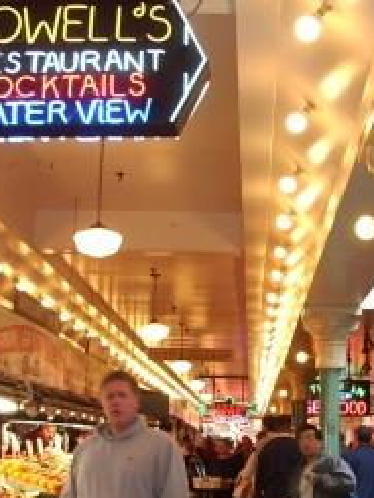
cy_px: 325
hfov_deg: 22.9
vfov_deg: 30.1
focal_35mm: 64
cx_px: 215
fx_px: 921
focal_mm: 5.8
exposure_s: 1/15
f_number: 2.6
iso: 100
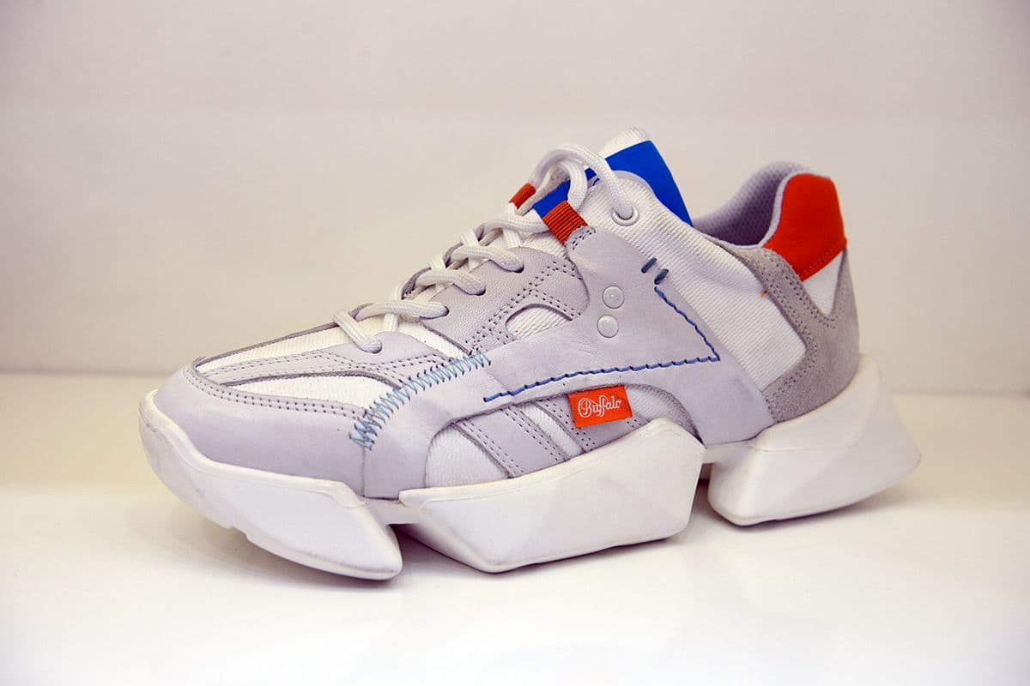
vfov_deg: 33.4
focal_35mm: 40
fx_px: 1144
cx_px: 515
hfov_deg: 48.5
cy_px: 343
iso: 640
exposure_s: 1/800
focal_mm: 40
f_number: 5.6
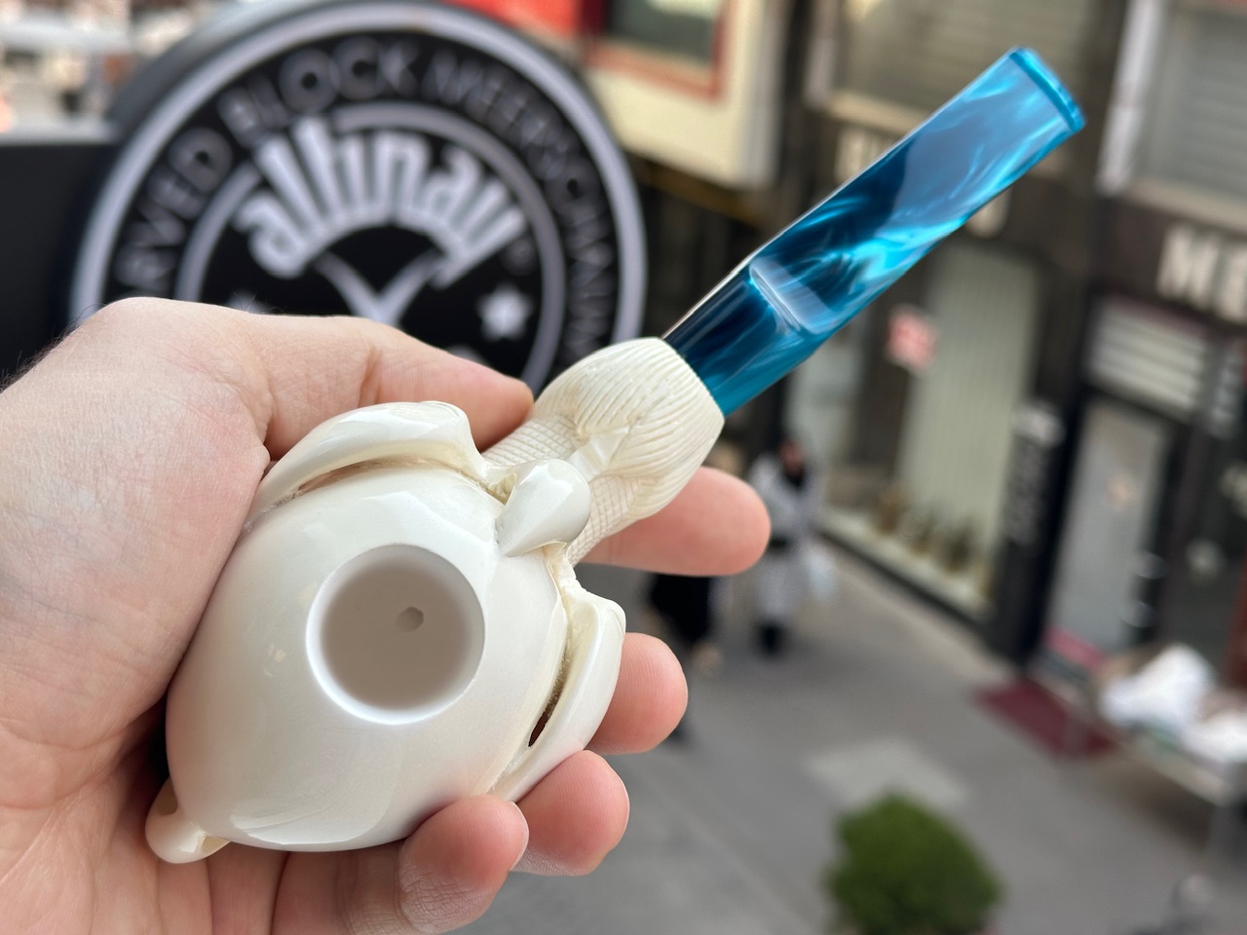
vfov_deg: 30.3
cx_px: 624
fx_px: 1729
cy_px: 468
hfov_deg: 39.7
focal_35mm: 48
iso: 64
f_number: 1.78
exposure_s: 1/597
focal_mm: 6.86
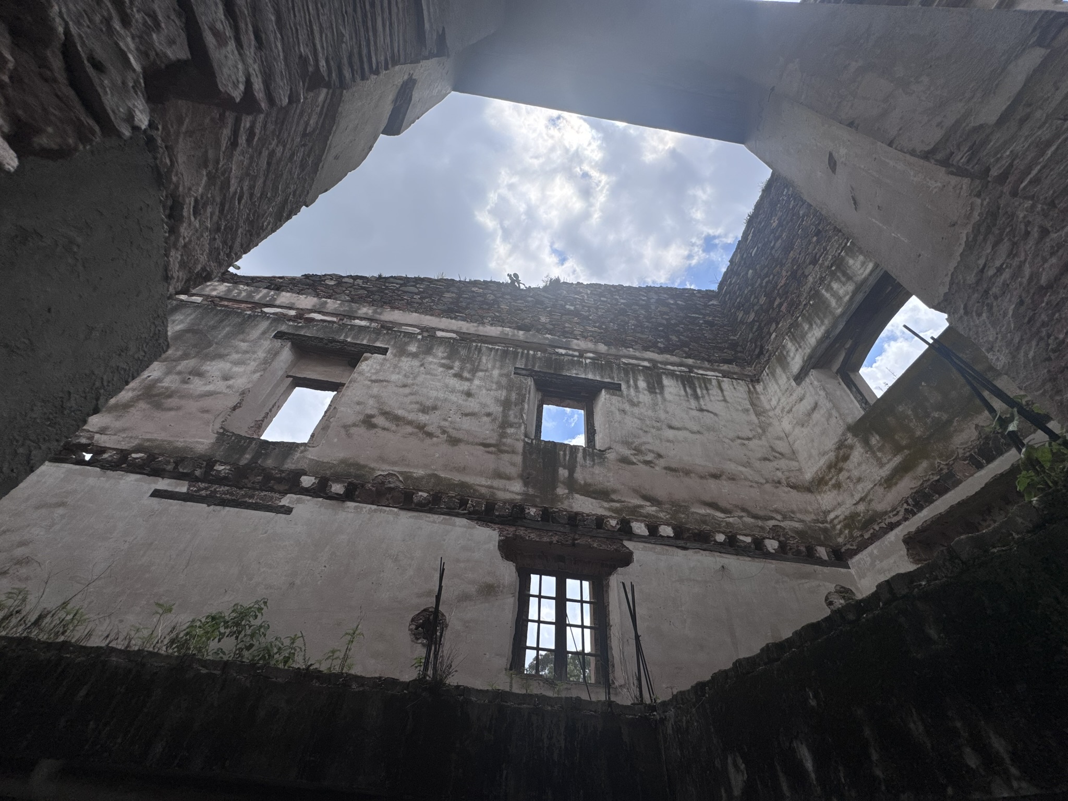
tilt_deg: +45.6
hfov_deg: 102.1
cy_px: 400
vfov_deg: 85.7
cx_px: 534
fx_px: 432
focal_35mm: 14
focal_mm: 2.22
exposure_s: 1/3906
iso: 40
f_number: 2.2
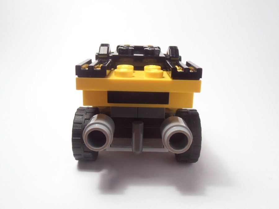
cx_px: 140
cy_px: 104
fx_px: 298
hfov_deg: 50.1
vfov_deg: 38.7
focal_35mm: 37
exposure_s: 1/40
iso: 80
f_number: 3.9
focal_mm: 6.61
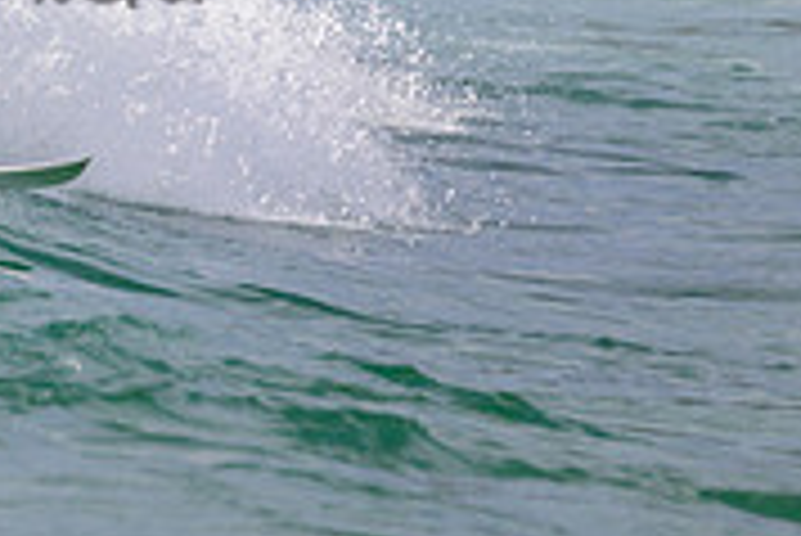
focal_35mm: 1984
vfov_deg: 0.7
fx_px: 44179
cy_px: -101
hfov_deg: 1.0
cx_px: -270
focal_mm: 610
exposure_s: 1/1600
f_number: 11
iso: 720
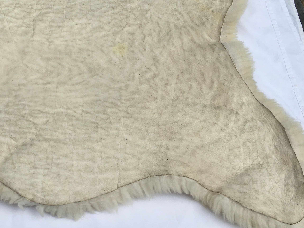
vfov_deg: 28.3
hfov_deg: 36.2
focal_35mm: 51
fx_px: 448
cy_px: 66
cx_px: 59
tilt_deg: -61.0
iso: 25
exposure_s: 1/938
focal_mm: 4.15
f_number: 2.2
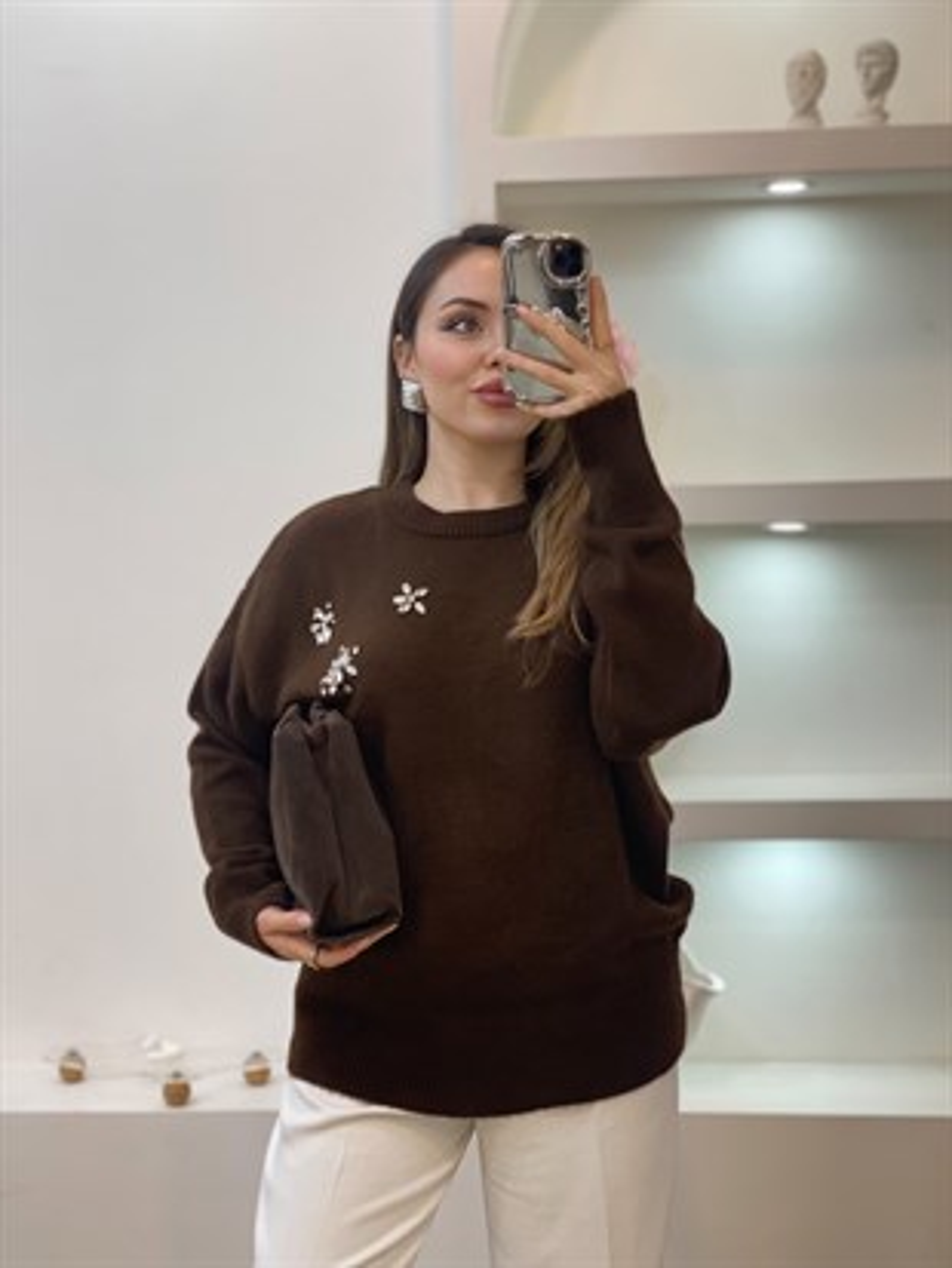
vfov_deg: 36.8
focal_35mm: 52
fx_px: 1906
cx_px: 476
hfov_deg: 28.0
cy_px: 634
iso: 80
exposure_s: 1/100
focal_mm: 6
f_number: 2
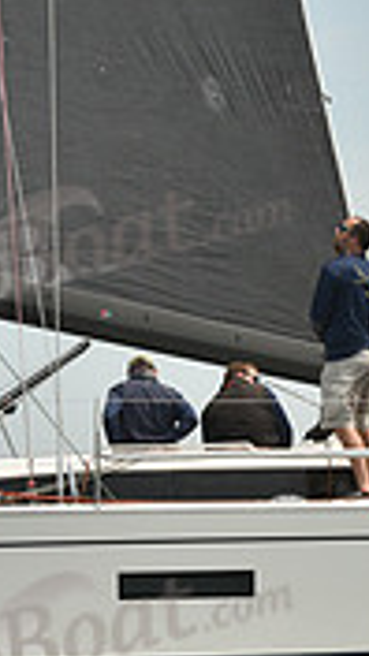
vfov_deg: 8.9
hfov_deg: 5.0
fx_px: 4209
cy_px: 404
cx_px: 488
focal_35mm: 242
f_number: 9
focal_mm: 70
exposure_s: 1/1600
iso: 400
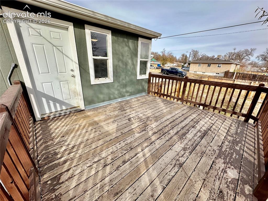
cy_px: 100
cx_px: 134
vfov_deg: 85.6
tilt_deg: -17.6
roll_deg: -0.6
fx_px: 108
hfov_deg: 102.1
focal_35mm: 14
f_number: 2.2
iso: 40
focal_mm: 2.22
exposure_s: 1/997
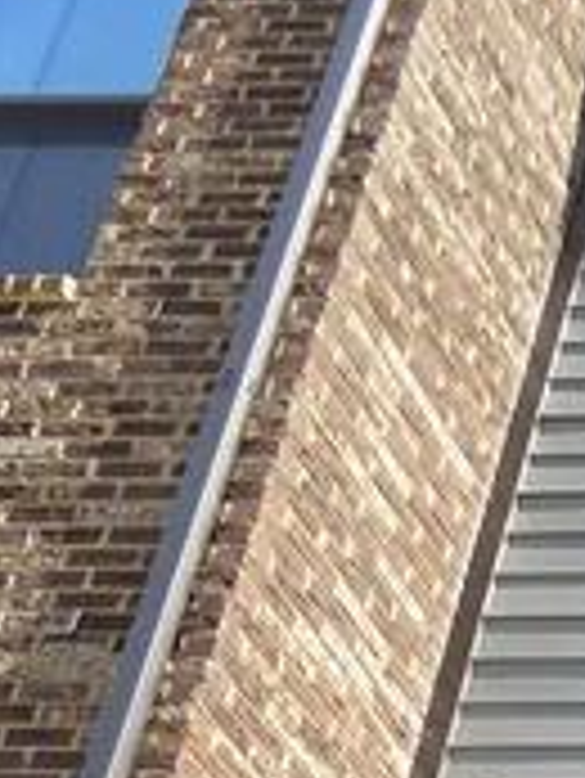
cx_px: 1791
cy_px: 1934
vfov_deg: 14.3
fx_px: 1823
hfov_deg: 11.0
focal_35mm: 81
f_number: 2.2
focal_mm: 2.2
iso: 50
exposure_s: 1/803
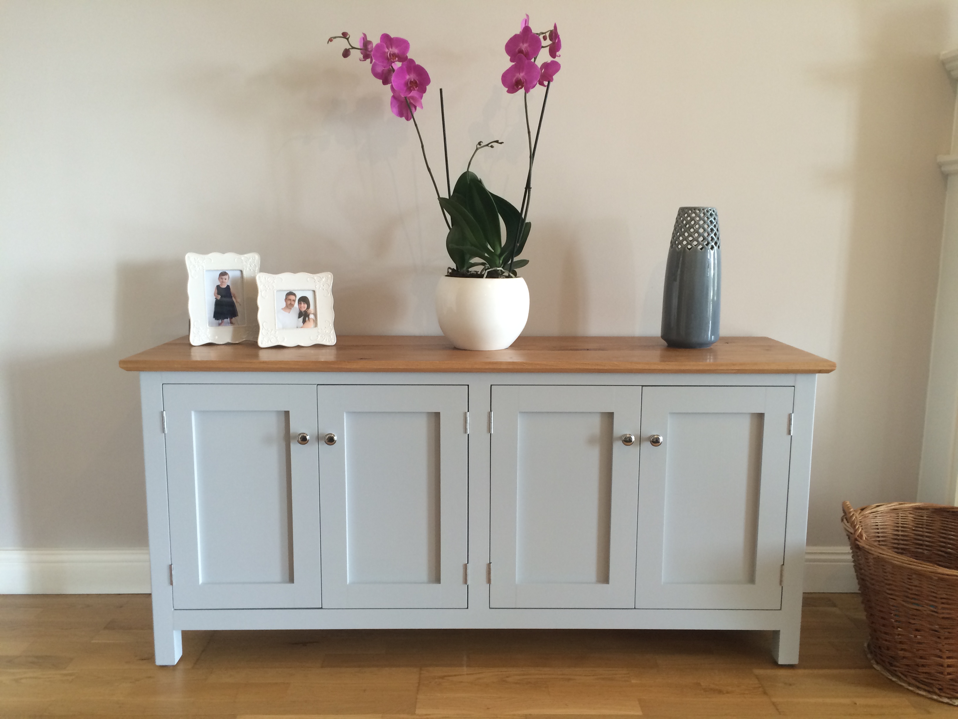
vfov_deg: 48.2
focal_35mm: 29
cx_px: 479
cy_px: 360
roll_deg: -0.8
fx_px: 803
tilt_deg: -8.9
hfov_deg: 61.7
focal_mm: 4.15
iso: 100
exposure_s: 1/33
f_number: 2.2
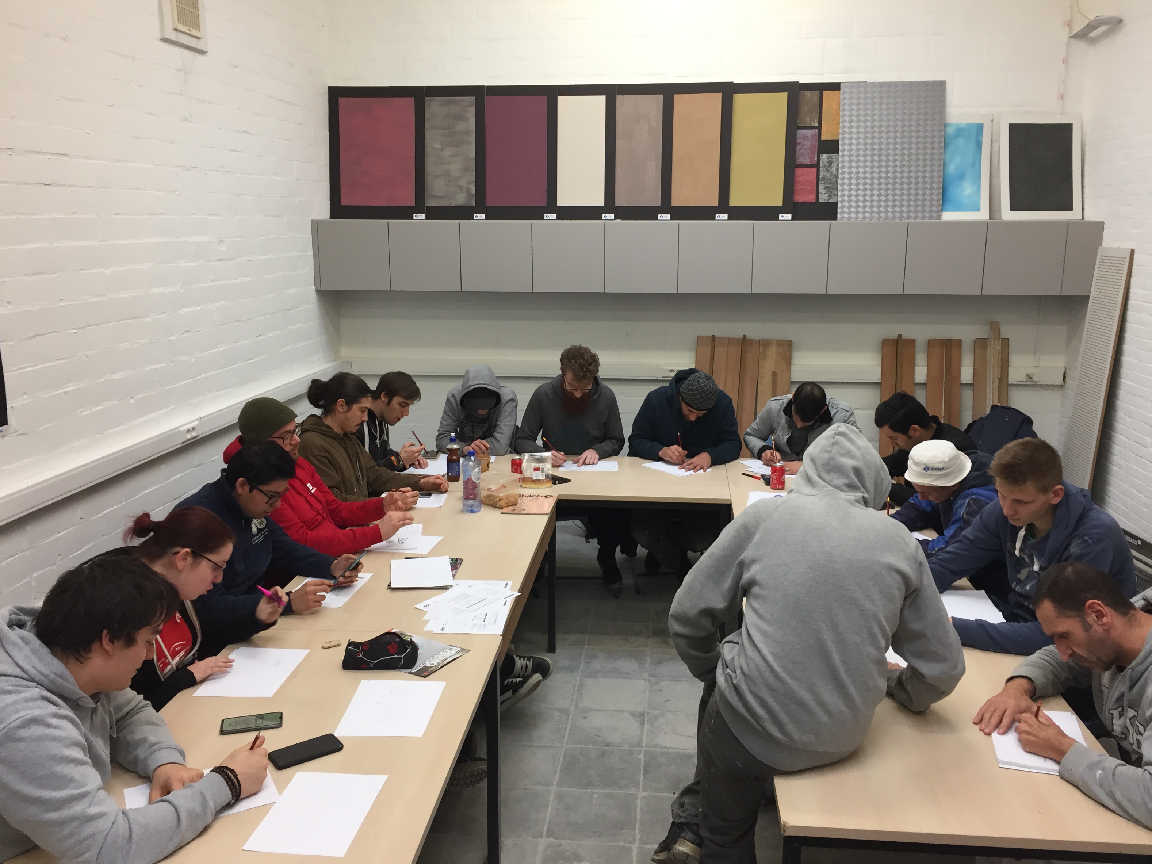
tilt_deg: -11.5
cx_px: 588
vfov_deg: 46.8
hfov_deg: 60.0
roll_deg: -0.9
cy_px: 418
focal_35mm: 30
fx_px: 998
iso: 40
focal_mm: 4.15
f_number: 2.2
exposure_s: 1/33
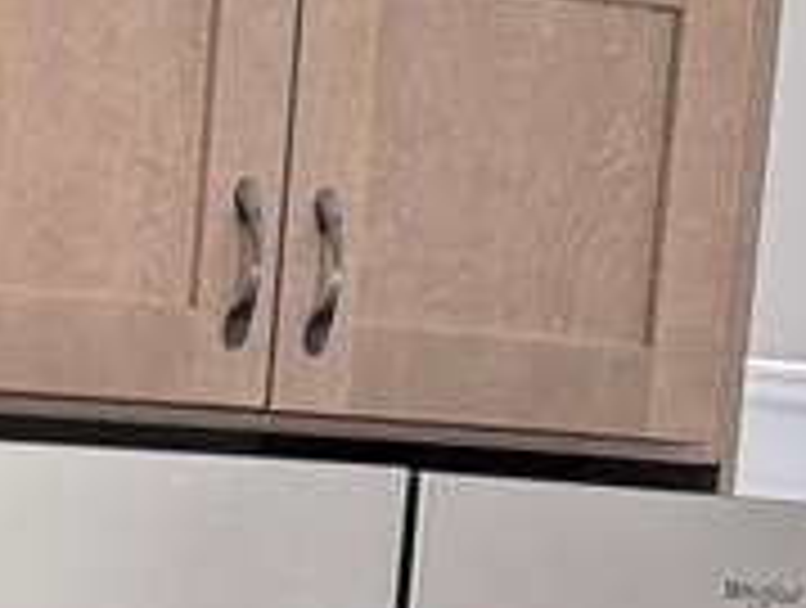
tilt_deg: -7.9
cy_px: 1252
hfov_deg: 13.0
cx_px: -657
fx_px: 3196
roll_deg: -2.5
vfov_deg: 10.0
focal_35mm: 137
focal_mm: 6.76
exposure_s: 1/60
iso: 250
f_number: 1.78
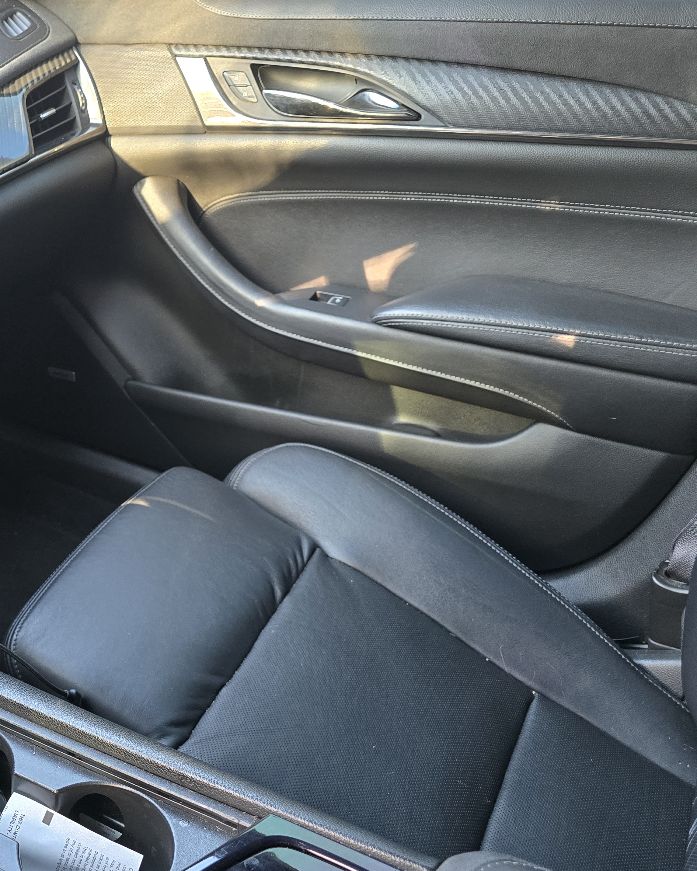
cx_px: 16
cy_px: 400
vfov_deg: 47.9
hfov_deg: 35.7
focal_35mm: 38
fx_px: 980
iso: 320
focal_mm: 6.3
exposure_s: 1/120
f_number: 1.7
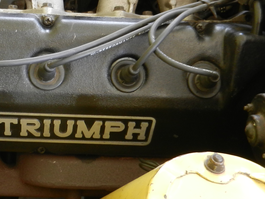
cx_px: 50
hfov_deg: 31.3
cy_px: 84
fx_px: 459
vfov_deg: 24.4
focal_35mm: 60
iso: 160
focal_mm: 4.5
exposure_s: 1/40
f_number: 3.5
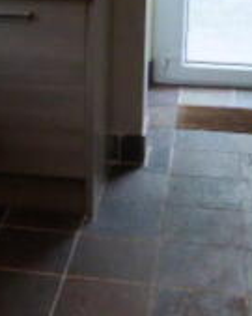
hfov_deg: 18.1
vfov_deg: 22.4
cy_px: 51
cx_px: 46
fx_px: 784
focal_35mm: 84
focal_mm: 4.5
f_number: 2.8
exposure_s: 1/60
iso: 250
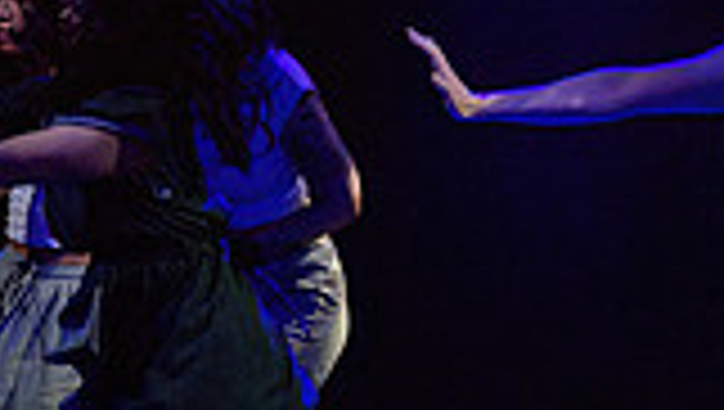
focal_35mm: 442
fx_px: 8495
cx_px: 1055
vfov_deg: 2.8
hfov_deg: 4.8
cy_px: -2
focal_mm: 95
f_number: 2.8
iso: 1600
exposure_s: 1/200
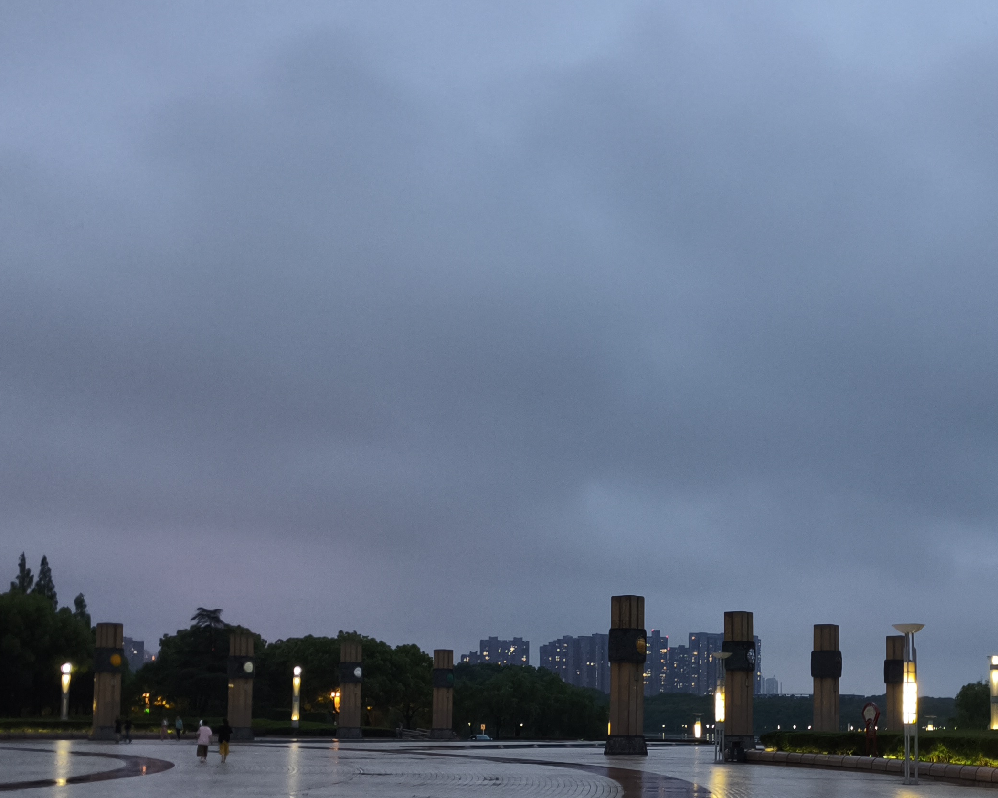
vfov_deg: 33.3
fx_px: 1300
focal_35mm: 44
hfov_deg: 41.6
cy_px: 624
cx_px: 650
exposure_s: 1/30
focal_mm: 5.56
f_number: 1.88
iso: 800
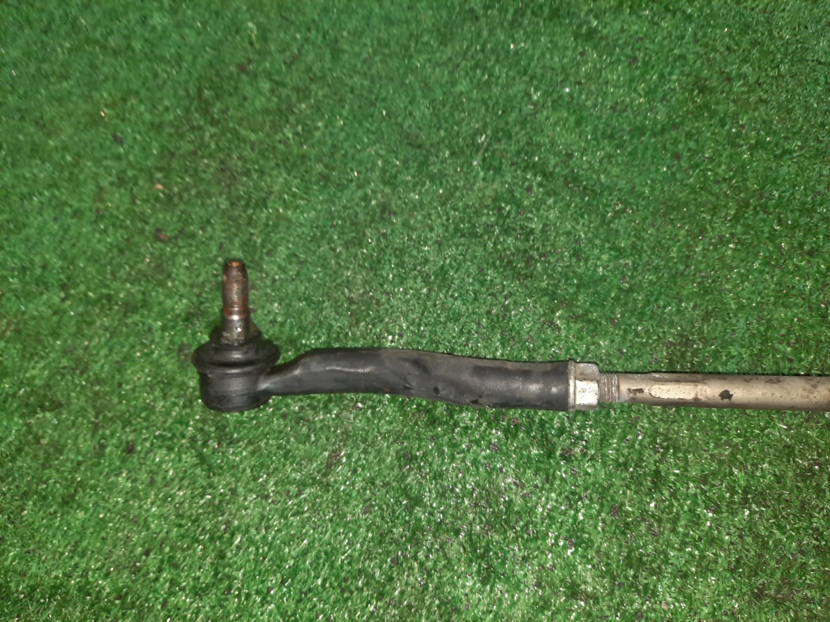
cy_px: 311
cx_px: 415
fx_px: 599
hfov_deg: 69.4
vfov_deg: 54.9
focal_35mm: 25
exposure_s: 1/33
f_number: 2
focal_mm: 4.6
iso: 369
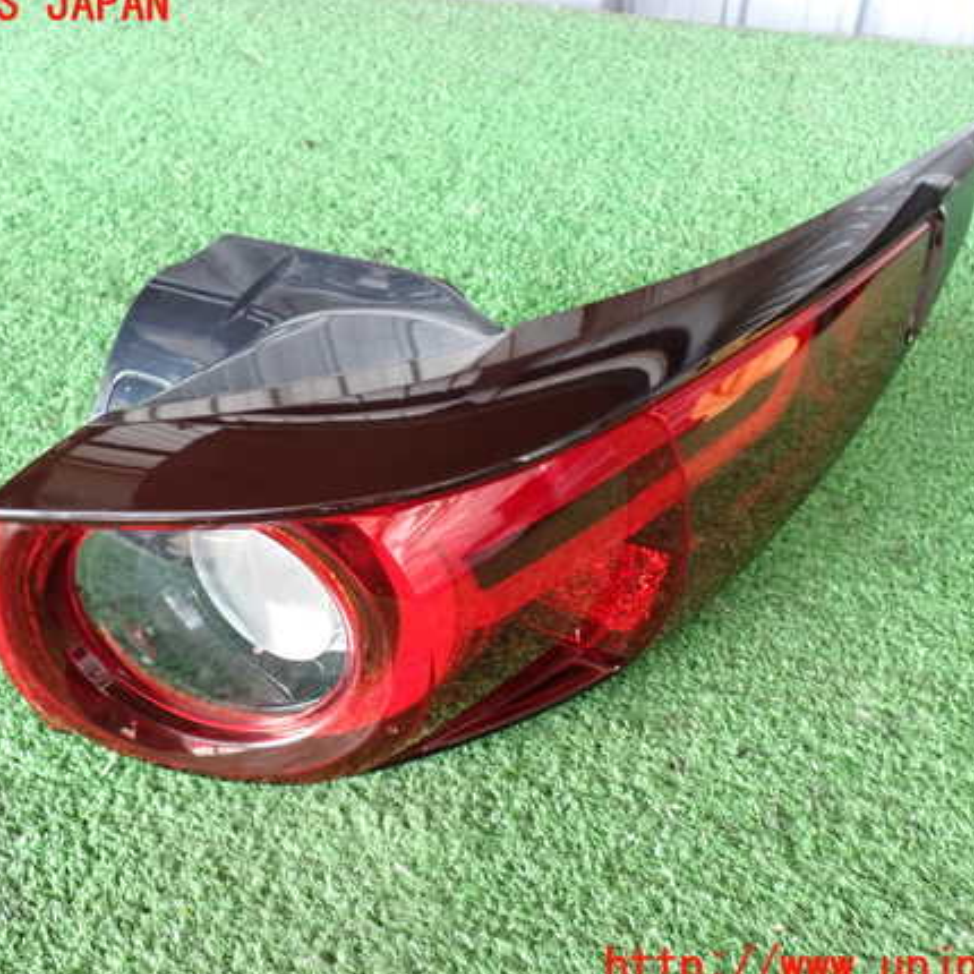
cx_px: 437
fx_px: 1178
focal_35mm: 37
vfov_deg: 44.9
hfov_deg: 44.9
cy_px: 487
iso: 320
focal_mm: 5.4
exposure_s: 1/30
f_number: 2.3
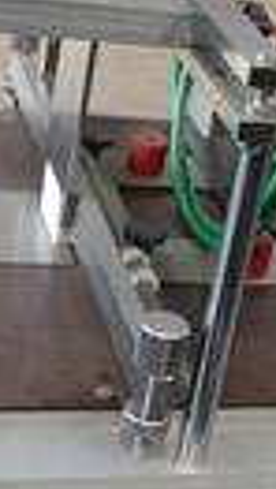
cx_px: 257
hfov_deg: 12.5
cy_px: 164
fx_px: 1245
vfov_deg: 22.1
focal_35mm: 96
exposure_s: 1/125
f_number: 5.6
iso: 400
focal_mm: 20
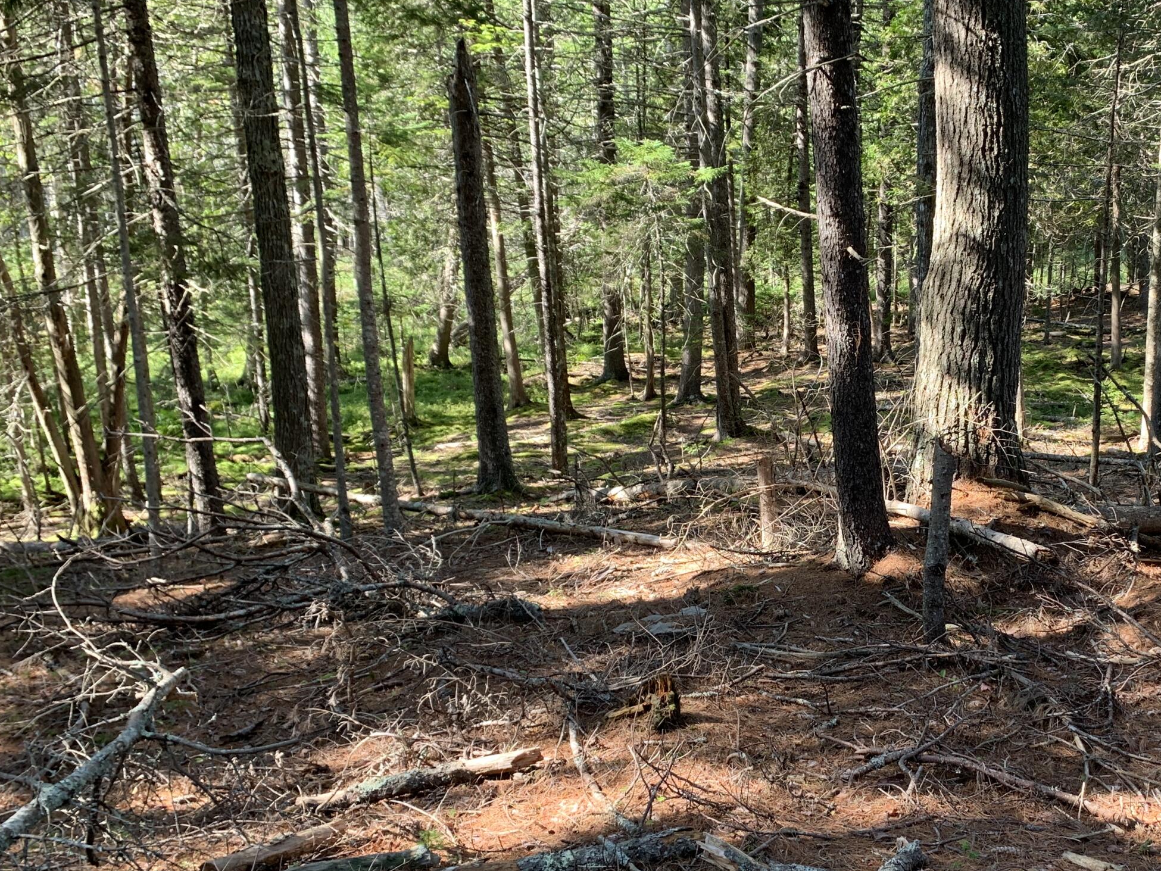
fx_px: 1342
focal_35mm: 40
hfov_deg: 45.0
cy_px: 481
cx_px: 888
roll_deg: -0.9
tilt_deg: -13.5
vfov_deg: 35.9
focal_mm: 4.25
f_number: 1.8
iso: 50
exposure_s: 1/121
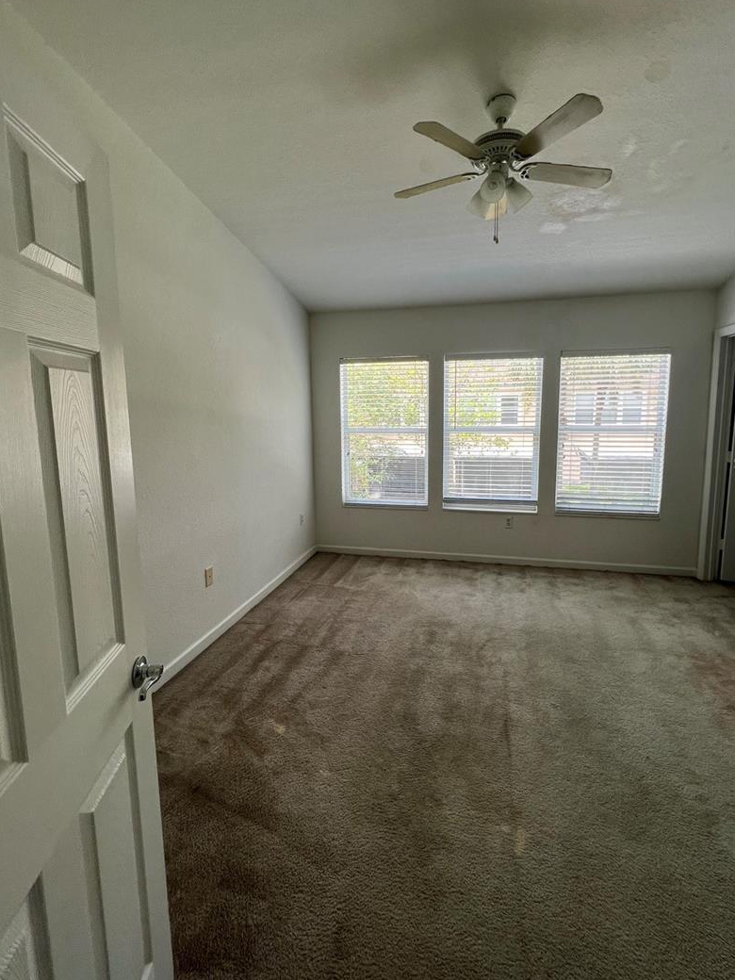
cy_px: 463
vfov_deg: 98.1
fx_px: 425
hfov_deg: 81.7
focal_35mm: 15
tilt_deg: -7.9
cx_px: 376
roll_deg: +1.7
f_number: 1.8
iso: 32
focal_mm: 1.57
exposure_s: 1/140
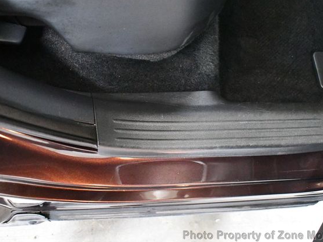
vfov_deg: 36.0
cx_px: 176
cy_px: 122
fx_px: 373
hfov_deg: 46.7
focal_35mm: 40
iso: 12800
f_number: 3.5
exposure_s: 1/50
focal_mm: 18
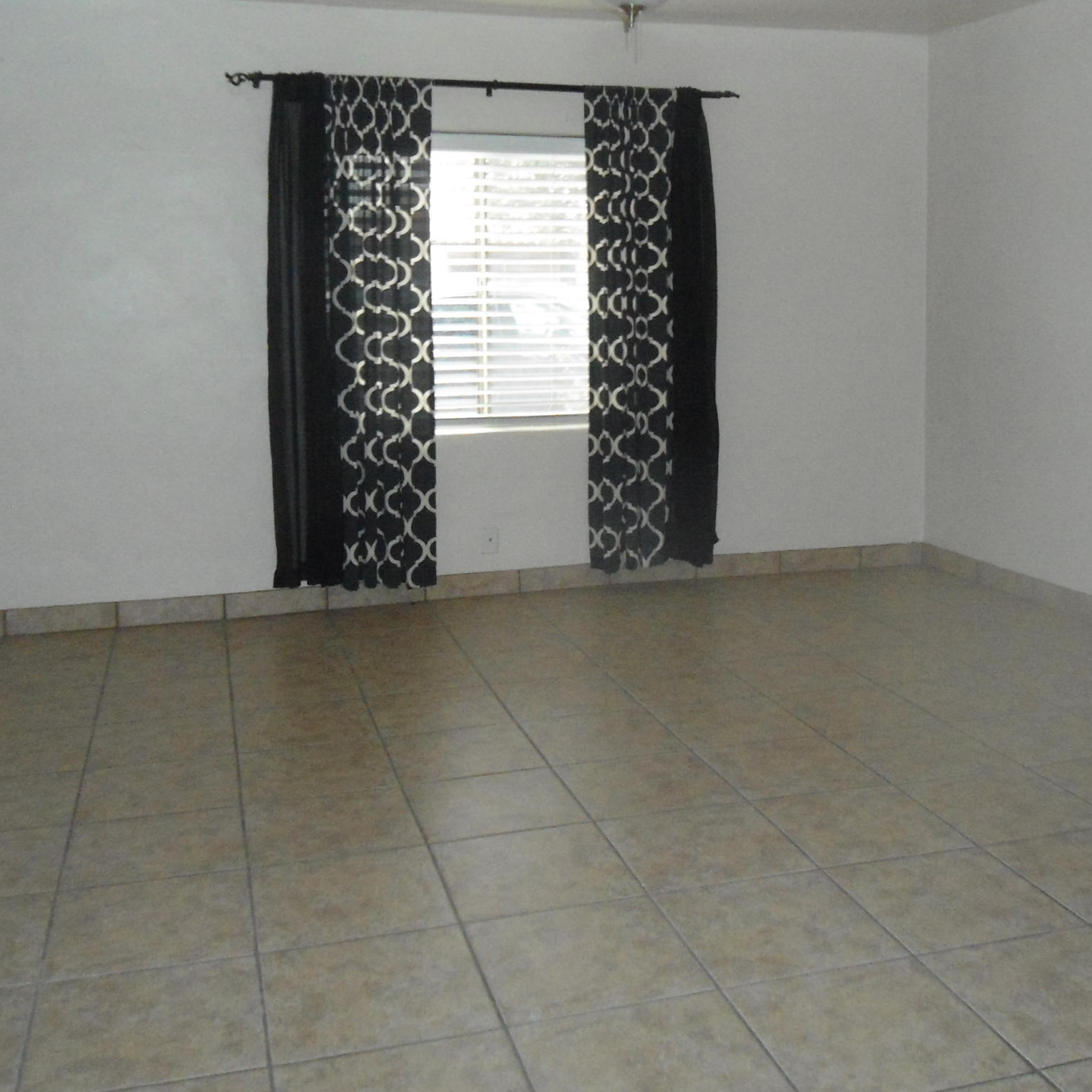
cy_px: 429
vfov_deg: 42.6
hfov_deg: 42.6
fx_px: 1392
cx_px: 650
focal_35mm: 39
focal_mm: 4.7
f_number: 2.8
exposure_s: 1/30
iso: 400
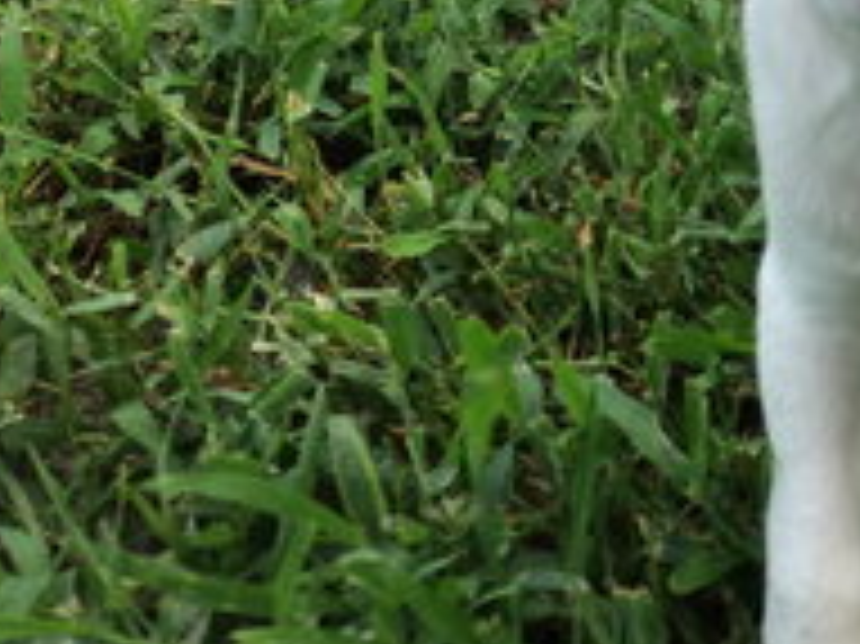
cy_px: 155
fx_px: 1887
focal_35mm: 76
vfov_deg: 19.2
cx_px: 982
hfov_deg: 23.8
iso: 32
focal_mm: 4.15
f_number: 2.2
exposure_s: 1/60
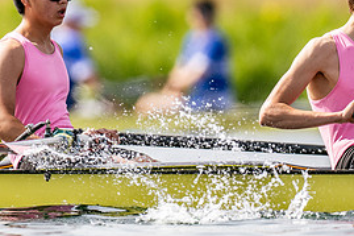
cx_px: 24
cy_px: 51
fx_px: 19054
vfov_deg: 0.7
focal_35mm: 1939
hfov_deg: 1.1
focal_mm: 600
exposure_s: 1/2500
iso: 200
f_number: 4
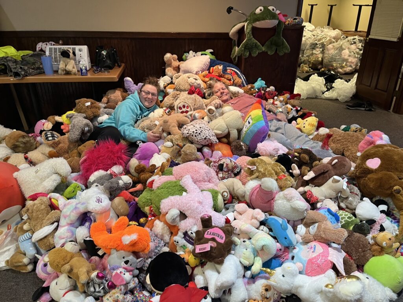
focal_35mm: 26
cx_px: 202
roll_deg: -0.7
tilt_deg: -26.3
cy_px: 151
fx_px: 303
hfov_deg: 67.3
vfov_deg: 53.1
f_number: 1.6
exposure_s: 1/60
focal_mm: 5.1
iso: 125
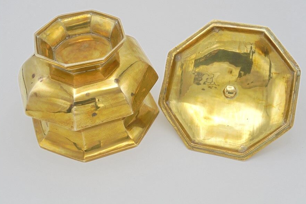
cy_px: 88
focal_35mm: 52
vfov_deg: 26.0
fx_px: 442
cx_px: 153
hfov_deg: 38.2
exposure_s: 1/160
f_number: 4.8
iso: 100
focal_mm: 8.9
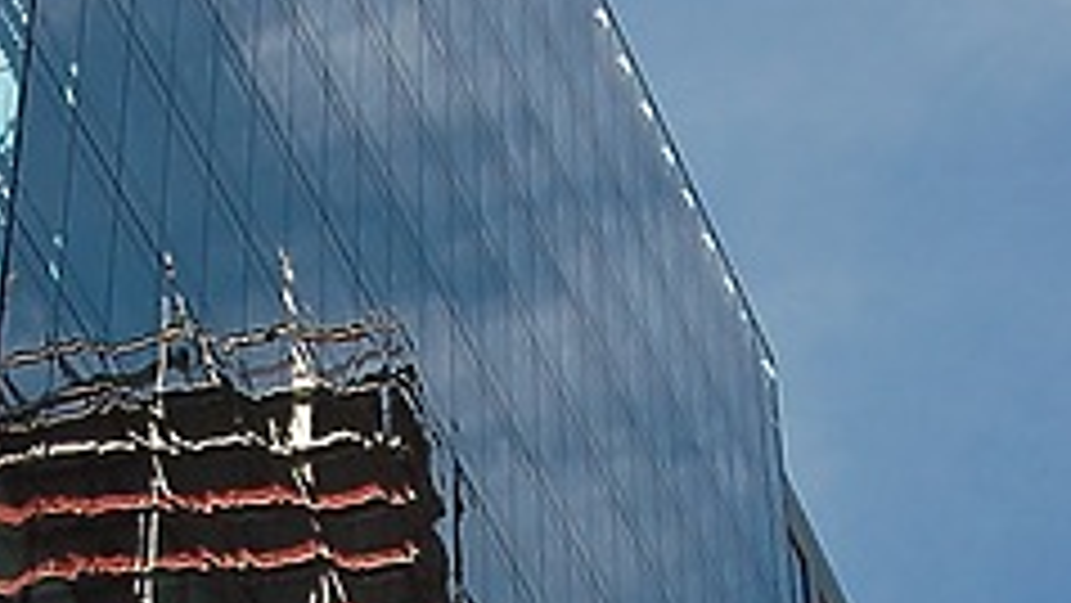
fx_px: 4374
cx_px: 268
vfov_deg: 7.8
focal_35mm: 154
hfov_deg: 13.9
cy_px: 765
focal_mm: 26
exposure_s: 1/250
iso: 200
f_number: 10
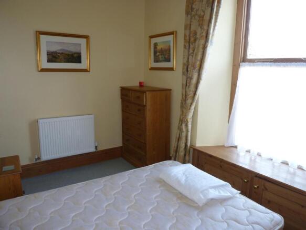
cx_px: 153
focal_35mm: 25
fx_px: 221
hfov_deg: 69.4
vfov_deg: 54.9
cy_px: 115
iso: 100
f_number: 2.8
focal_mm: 4.5
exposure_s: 1/30
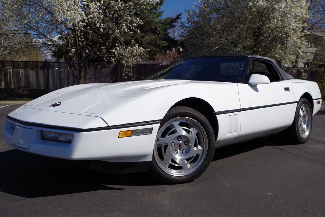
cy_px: 108
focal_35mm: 36
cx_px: 162
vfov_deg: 36.9
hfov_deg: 53.1
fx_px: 325
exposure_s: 1/400
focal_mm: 24.38
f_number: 8
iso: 100
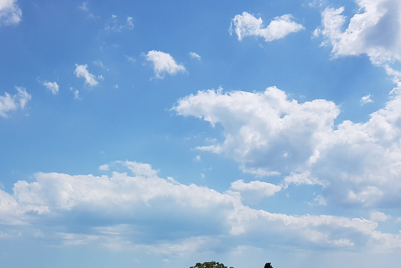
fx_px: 468
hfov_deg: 44.9
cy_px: 212
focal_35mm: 42
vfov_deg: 31.1
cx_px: 102
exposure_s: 1/4864
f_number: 1.7
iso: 40
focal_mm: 4.2
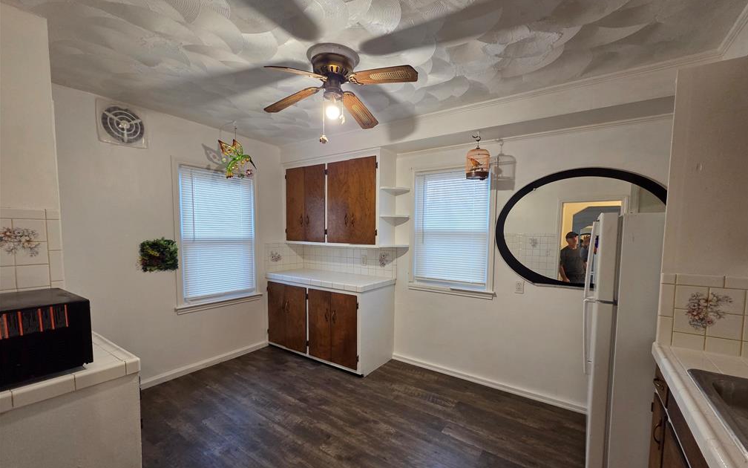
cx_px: 379
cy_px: 256
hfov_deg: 105.3
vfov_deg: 78.4
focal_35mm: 14
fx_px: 285
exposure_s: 1/60
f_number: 2.2
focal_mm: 2.2
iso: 250
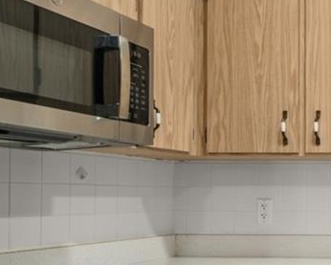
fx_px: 510
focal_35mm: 52
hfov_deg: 24.9
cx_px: 527
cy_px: 185
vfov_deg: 28.9
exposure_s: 1/2.5
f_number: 11
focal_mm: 12
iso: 400
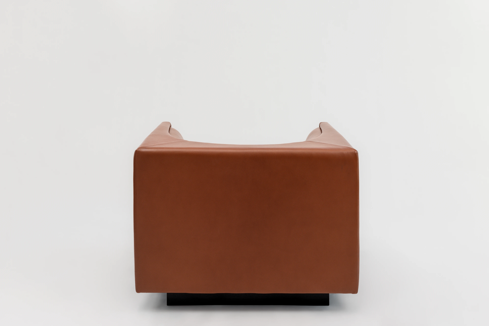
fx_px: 679
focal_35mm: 50
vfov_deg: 27.0
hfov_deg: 39.6
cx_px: 244
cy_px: 163
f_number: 8
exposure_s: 1/60
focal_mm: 50
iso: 250
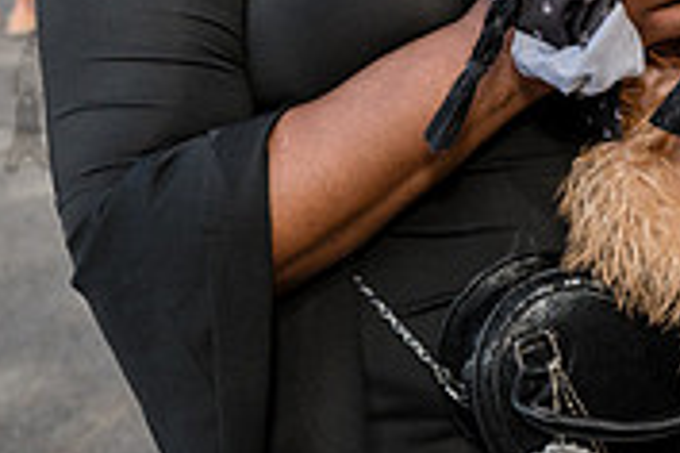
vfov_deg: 12.7
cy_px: -81
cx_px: 519
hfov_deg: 19.3
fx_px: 1983
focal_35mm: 105
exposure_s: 1/1250
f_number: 5
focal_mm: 32
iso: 1000
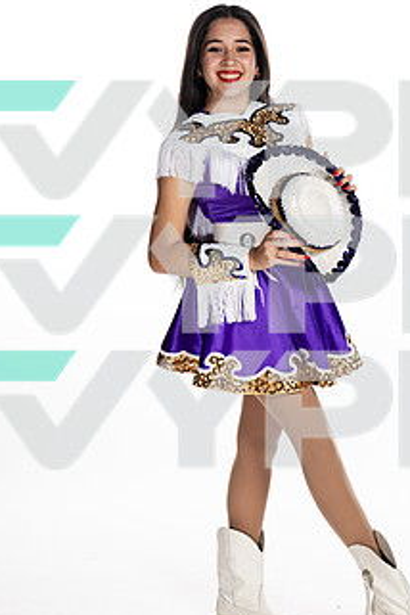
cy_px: 276
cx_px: 247
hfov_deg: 14.0
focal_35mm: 98
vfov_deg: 20.8
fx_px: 1674
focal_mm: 70
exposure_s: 1/250
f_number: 5
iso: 400
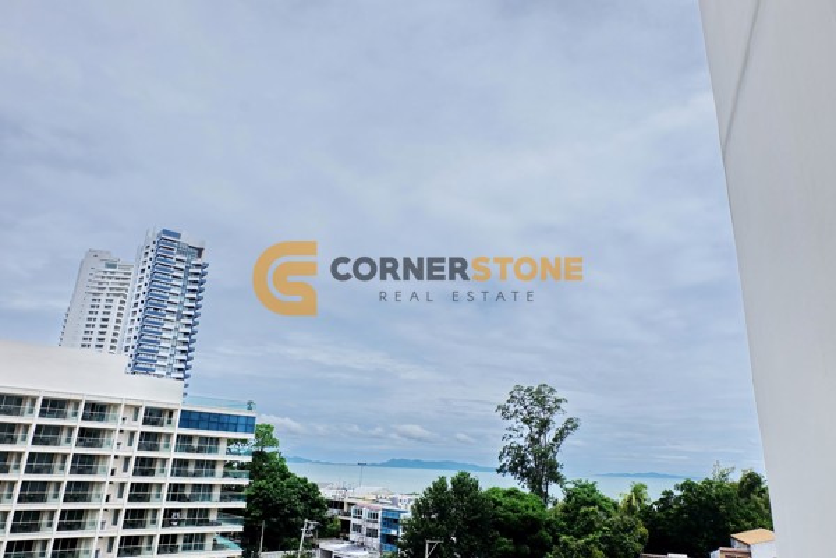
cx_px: 418
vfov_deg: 53.1
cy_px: 279
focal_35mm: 24
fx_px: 557
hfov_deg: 73.7
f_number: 13
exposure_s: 1/400
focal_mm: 16
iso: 200
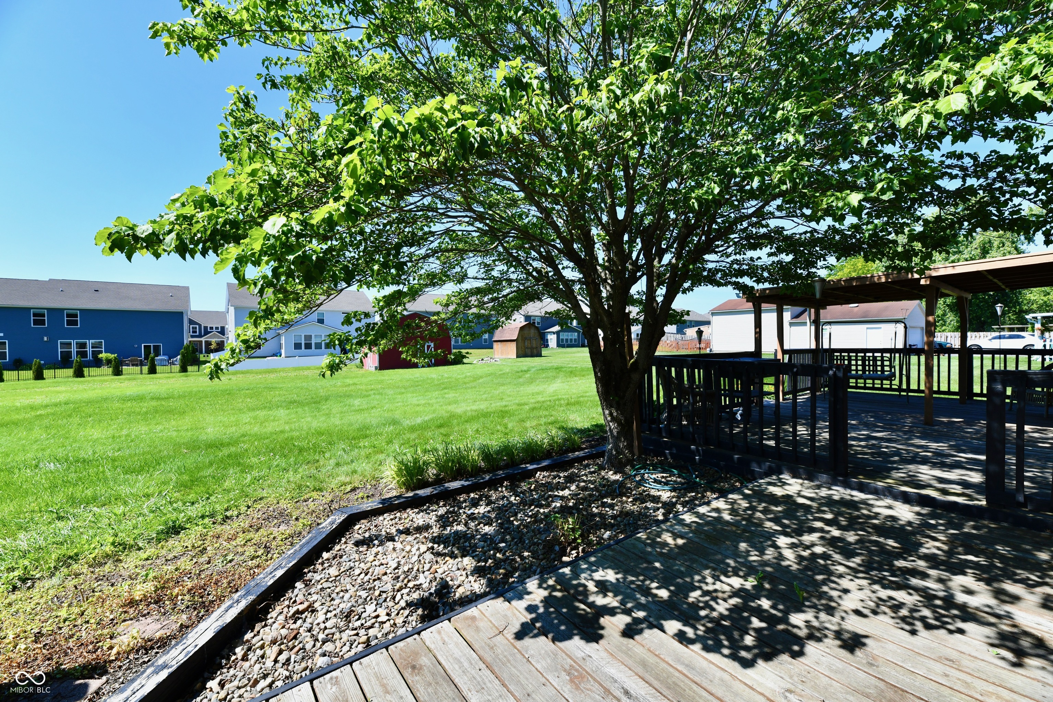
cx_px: 526
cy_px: 351
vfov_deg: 81.2
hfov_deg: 104.3
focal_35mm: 14
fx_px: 409
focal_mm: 14
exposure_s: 1/500
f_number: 11
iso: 640
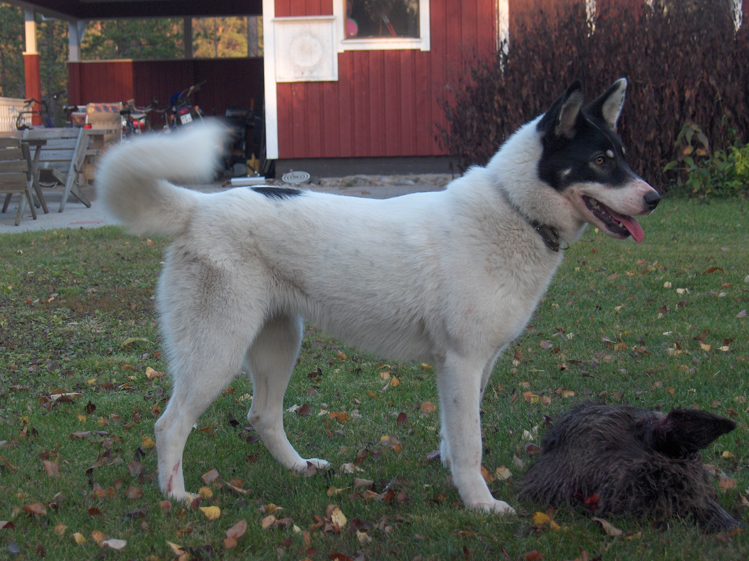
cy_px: 277
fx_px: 1536
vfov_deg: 20.7
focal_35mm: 71
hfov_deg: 27.4
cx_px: 377
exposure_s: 1/95.3
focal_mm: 14.3
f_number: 3.5
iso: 200
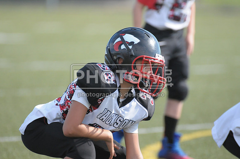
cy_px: 80
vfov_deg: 2.3
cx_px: 120
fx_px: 3994
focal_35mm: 600
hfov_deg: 3.4
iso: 1600
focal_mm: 400
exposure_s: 1/4000
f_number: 4
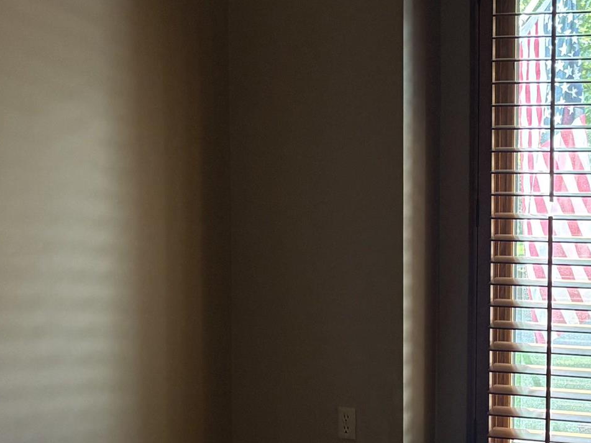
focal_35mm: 84
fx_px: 1434
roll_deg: +0.2
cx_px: 471
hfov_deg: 23.0
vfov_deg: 17.5
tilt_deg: -5.0
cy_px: 275
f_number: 1.6
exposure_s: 1/60
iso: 160
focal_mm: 5.96
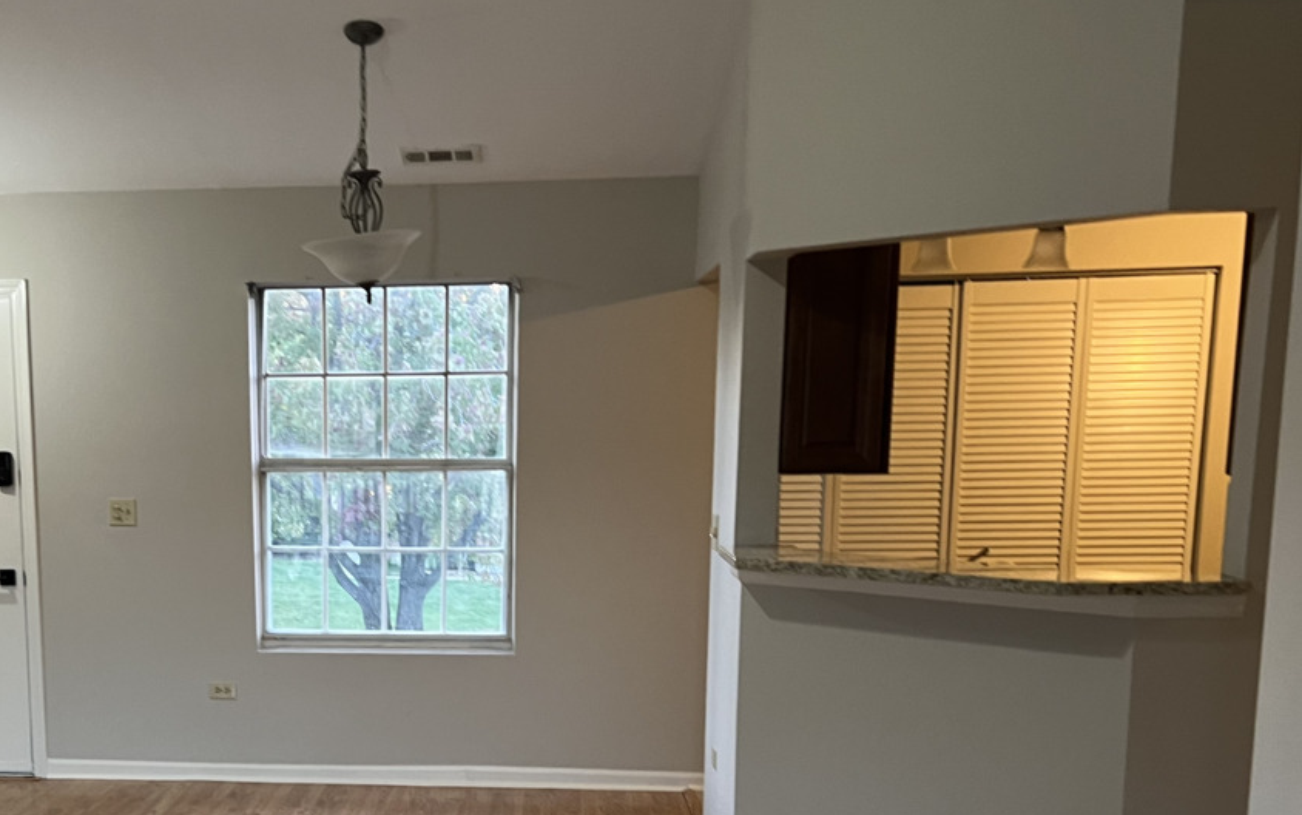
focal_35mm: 47
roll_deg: +1.3
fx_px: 1668
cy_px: 705
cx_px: 341
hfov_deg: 41.5
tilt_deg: -7.9
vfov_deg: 26.7
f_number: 1.5
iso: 160
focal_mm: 5.7
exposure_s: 1/60
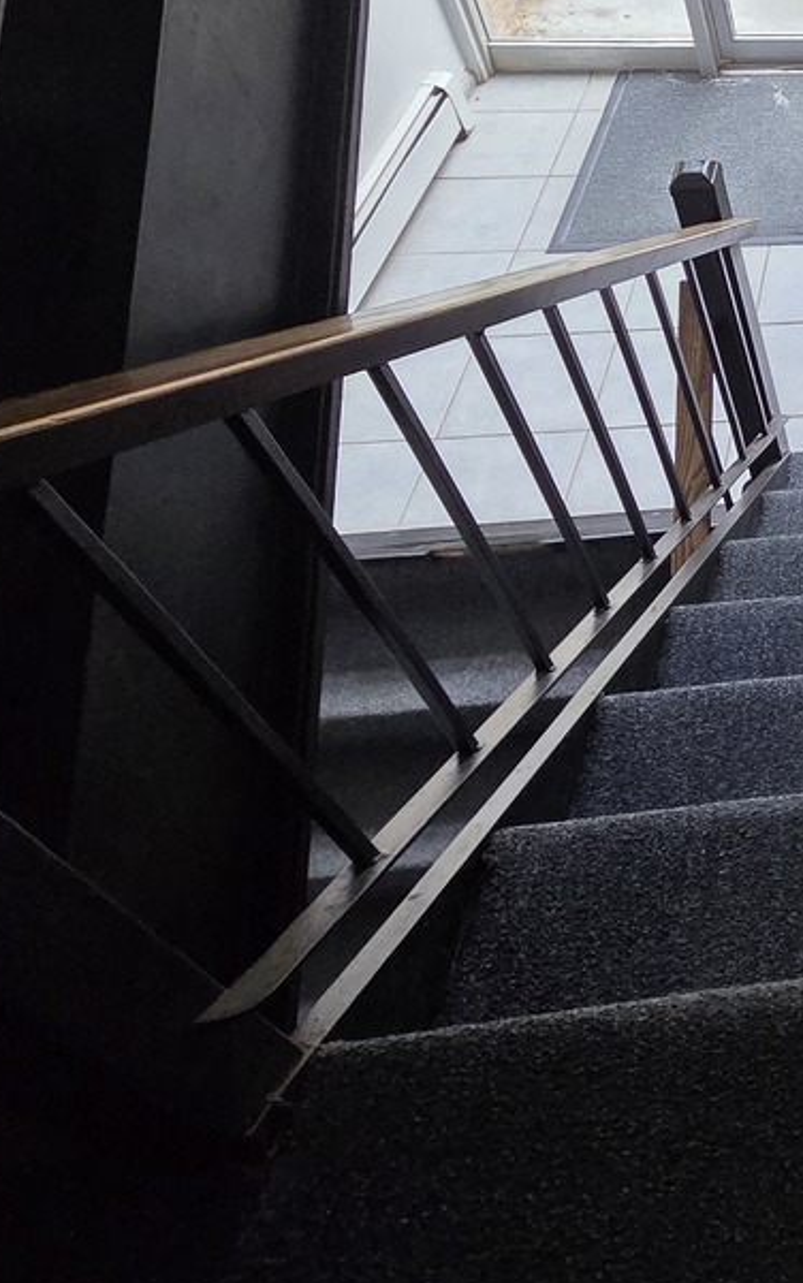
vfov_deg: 53.6
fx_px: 1155
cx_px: 1266
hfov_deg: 25.8
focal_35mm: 33
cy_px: 228
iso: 160
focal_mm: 2.2
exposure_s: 1/60
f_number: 2.2
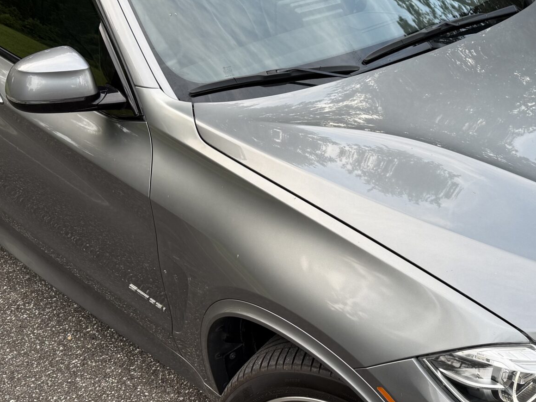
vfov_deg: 27.5
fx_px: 821
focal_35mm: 53
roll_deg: +3.1
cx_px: 360
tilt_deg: -28.9
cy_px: 221
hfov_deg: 35.8
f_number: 1.78
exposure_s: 1/192
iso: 64
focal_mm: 6.76
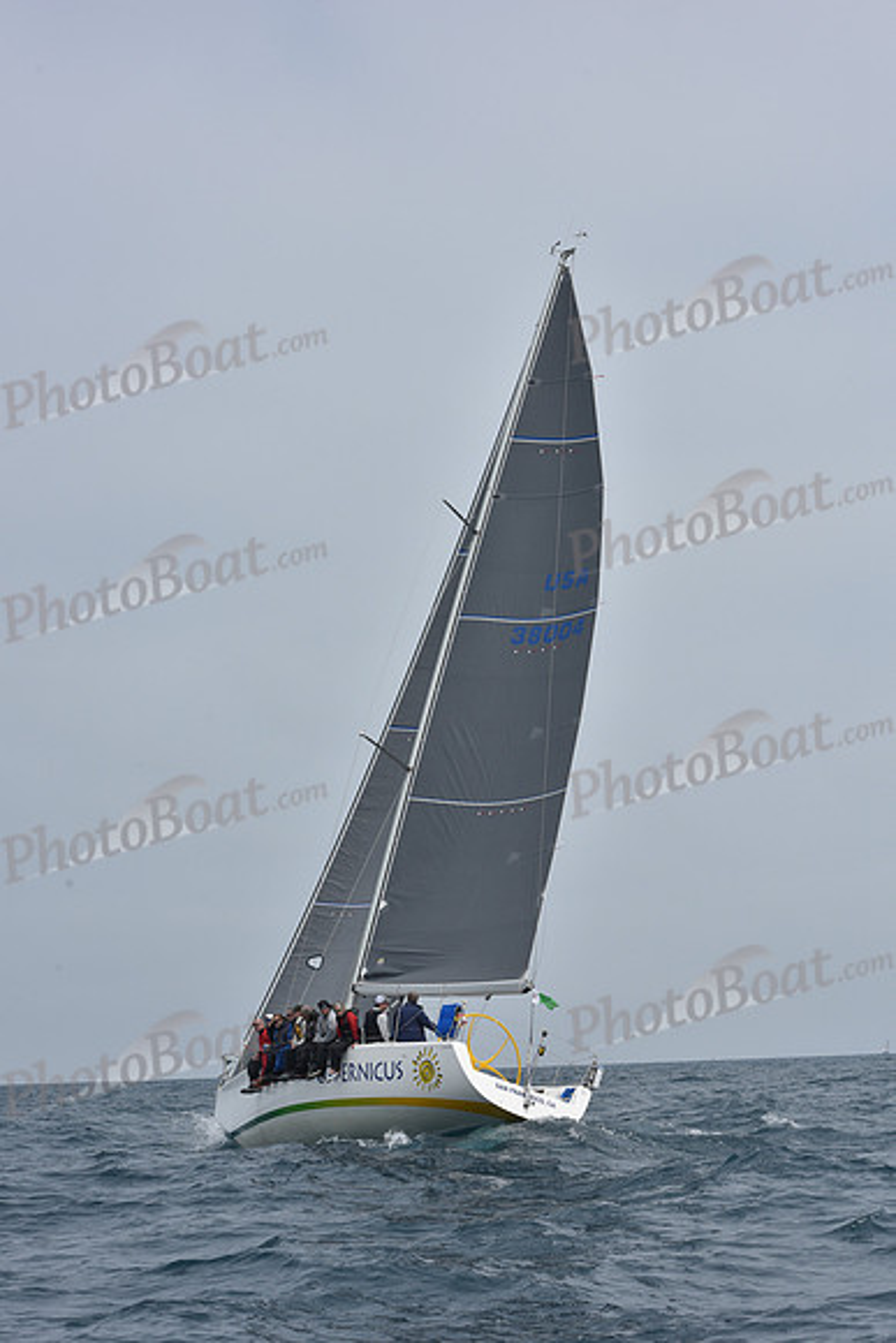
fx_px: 2612
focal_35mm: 70
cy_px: 672
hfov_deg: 19.5
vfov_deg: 28.8
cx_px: 448
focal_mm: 70
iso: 250
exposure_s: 1/800
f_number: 11
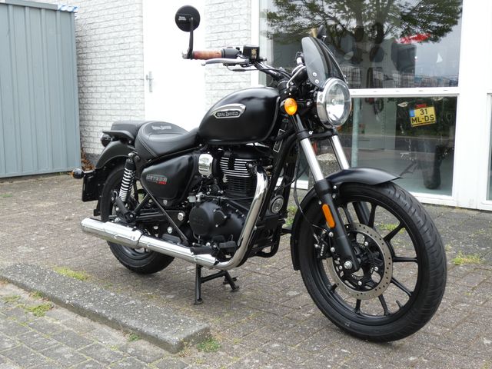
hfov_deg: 45.8
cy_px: 184
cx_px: 246
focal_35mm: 41
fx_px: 583
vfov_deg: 35.1
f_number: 3.6
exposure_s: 1/125
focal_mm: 7.3
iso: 80
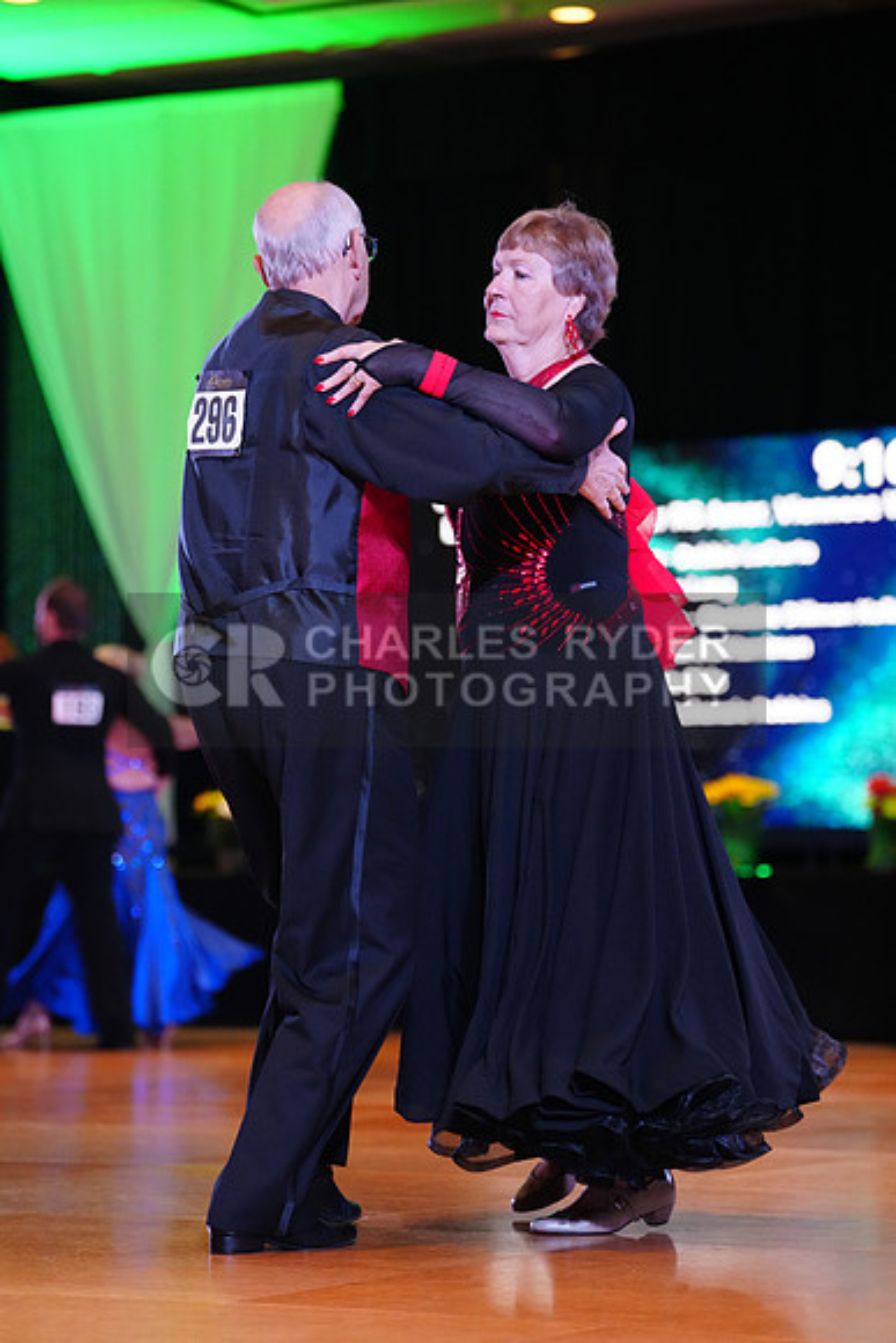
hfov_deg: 12.8
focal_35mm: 107
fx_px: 3992
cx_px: 448
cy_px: 672
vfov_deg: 19.1
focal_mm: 107
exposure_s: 1/500
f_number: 2.8
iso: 5000
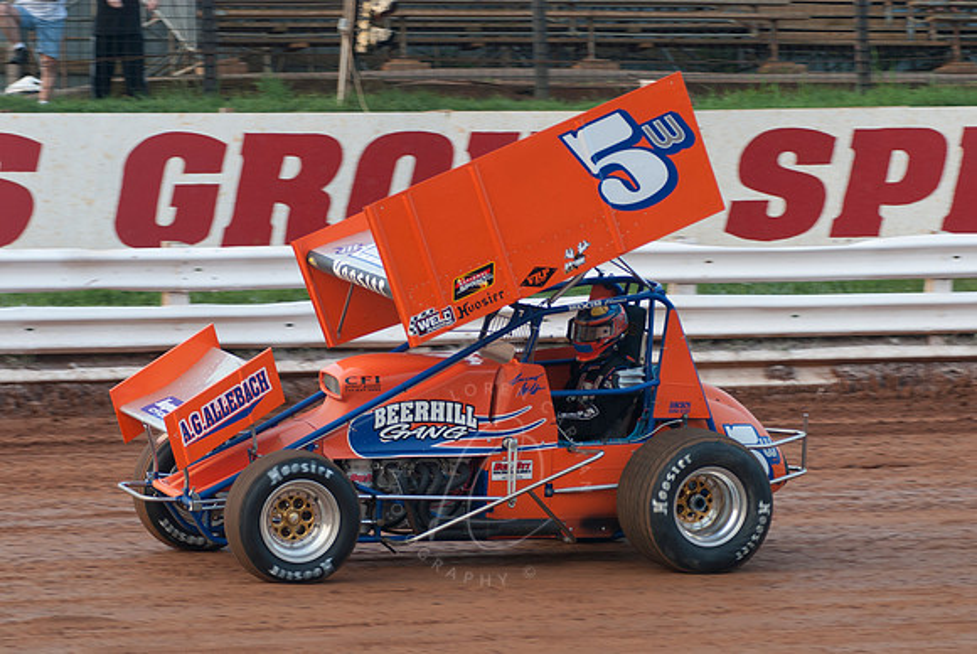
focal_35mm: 165
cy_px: 327
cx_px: 488
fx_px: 4482
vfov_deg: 8.3
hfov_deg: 12.4
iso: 250
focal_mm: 110
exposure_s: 1/400
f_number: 3.5
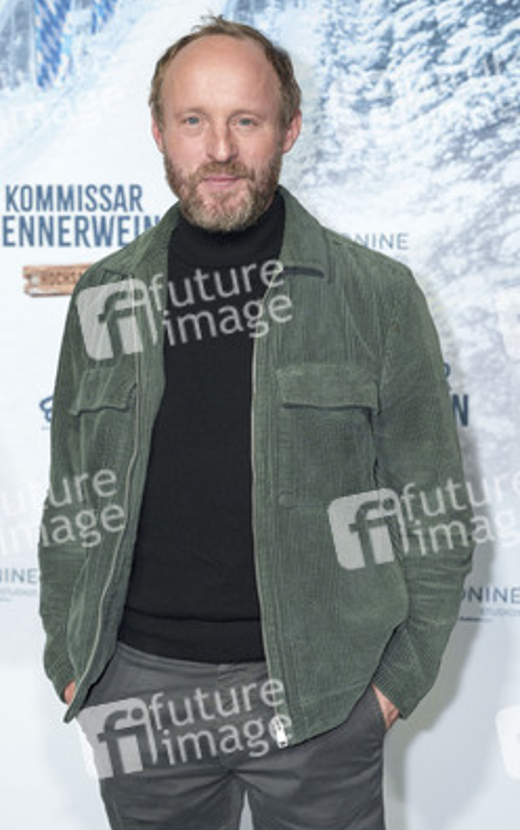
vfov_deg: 28.6
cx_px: 245
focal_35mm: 72
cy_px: 415
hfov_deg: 18.1
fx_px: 1630
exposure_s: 1/250
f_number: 4.5
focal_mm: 70
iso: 800
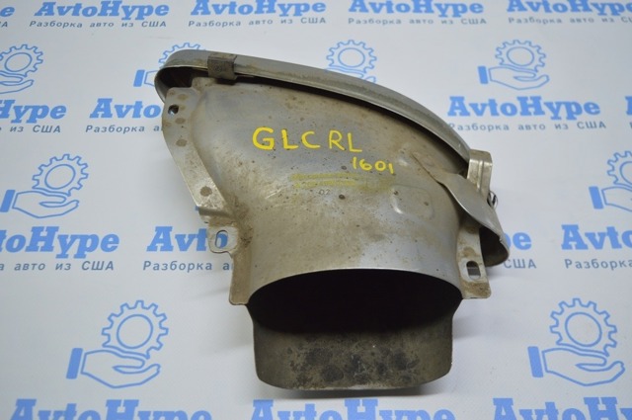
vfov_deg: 39.9
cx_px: 316
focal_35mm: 33
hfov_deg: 57.3
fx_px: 579
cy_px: 210
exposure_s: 1/100
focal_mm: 22
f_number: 3.8
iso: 400
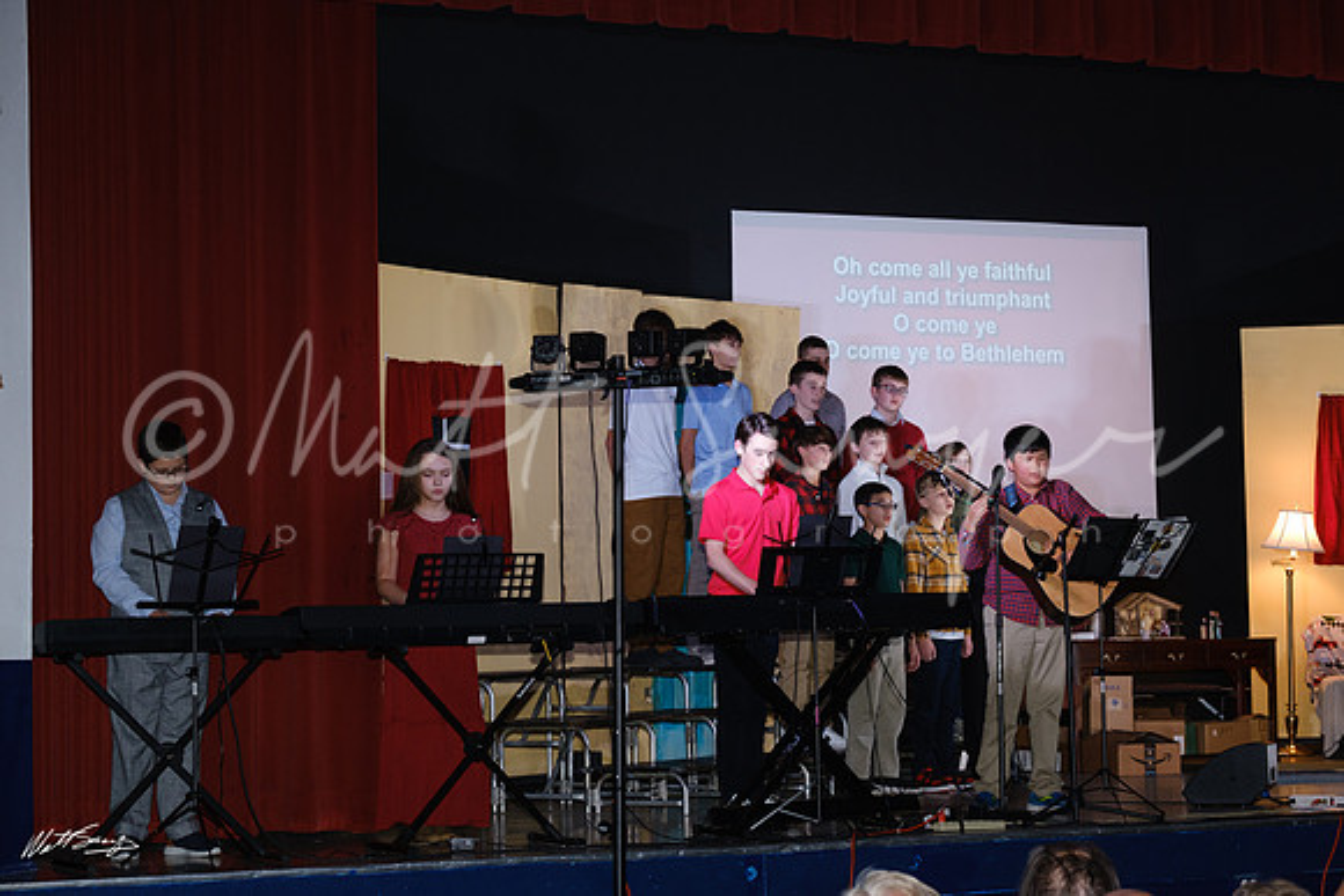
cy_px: 448
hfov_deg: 26.0
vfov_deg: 17.5
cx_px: 672
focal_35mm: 78
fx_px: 2913
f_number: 5.6
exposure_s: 1/125
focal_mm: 52
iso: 1600
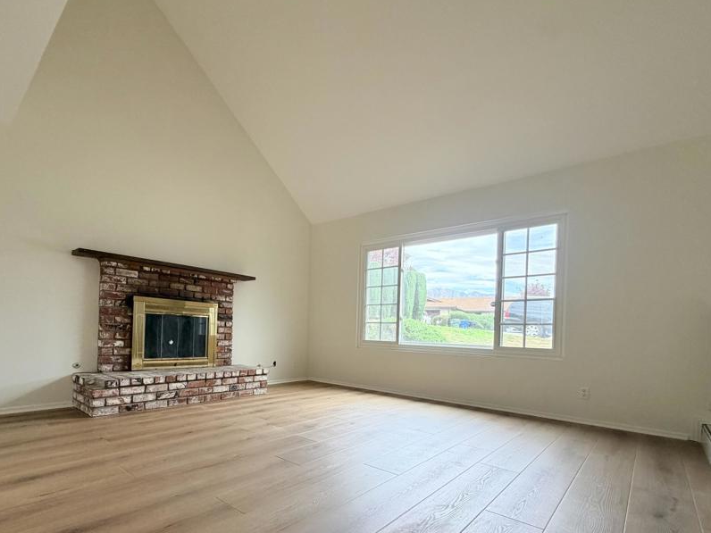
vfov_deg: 70.4
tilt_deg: -0.7
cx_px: 298
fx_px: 370
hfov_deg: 87.0
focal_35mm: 18
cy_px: 333
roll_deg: -1.3
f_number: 2.2
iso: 200
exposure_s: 1/121
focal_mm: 2.22
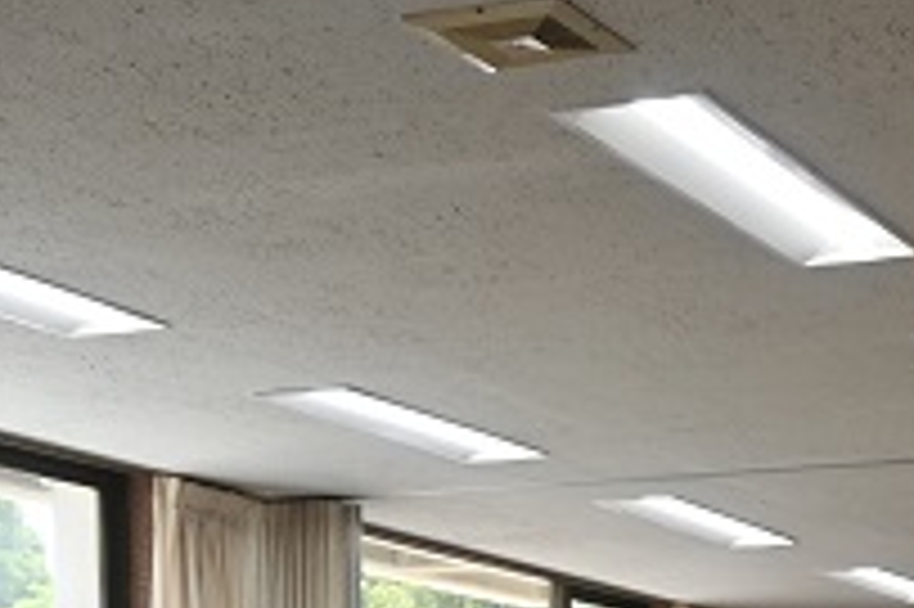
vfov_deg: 13.1
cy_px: 926
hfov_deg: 19.8
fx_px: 2496
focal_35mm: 98
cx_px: 1004
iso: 400
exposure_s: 1/250
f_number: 4
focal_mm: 20.5
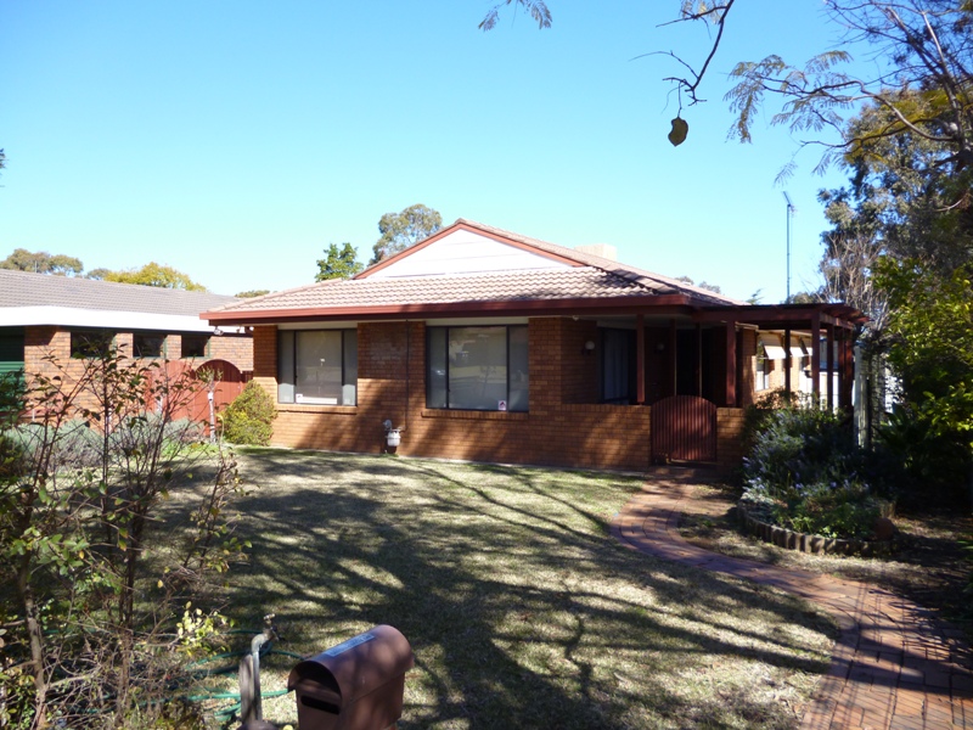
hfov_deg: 63.4
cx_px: 486
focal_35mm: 28
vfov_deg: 49.7
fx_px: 787
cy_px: 365
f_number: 3.1
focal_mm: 5
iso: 100
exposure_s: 1/400
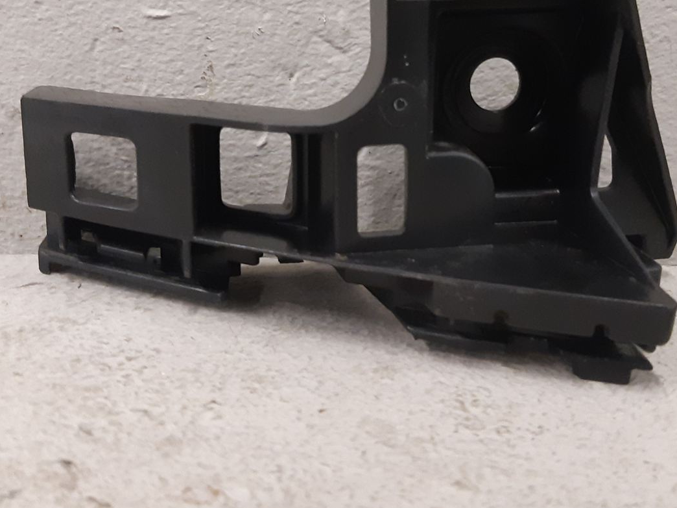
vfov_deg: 28.3
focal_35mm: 51
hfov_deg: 37.4
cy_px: 144
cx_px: 383
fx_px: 997
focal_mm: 3.93
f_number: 1.7
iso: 250
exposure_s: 1/50
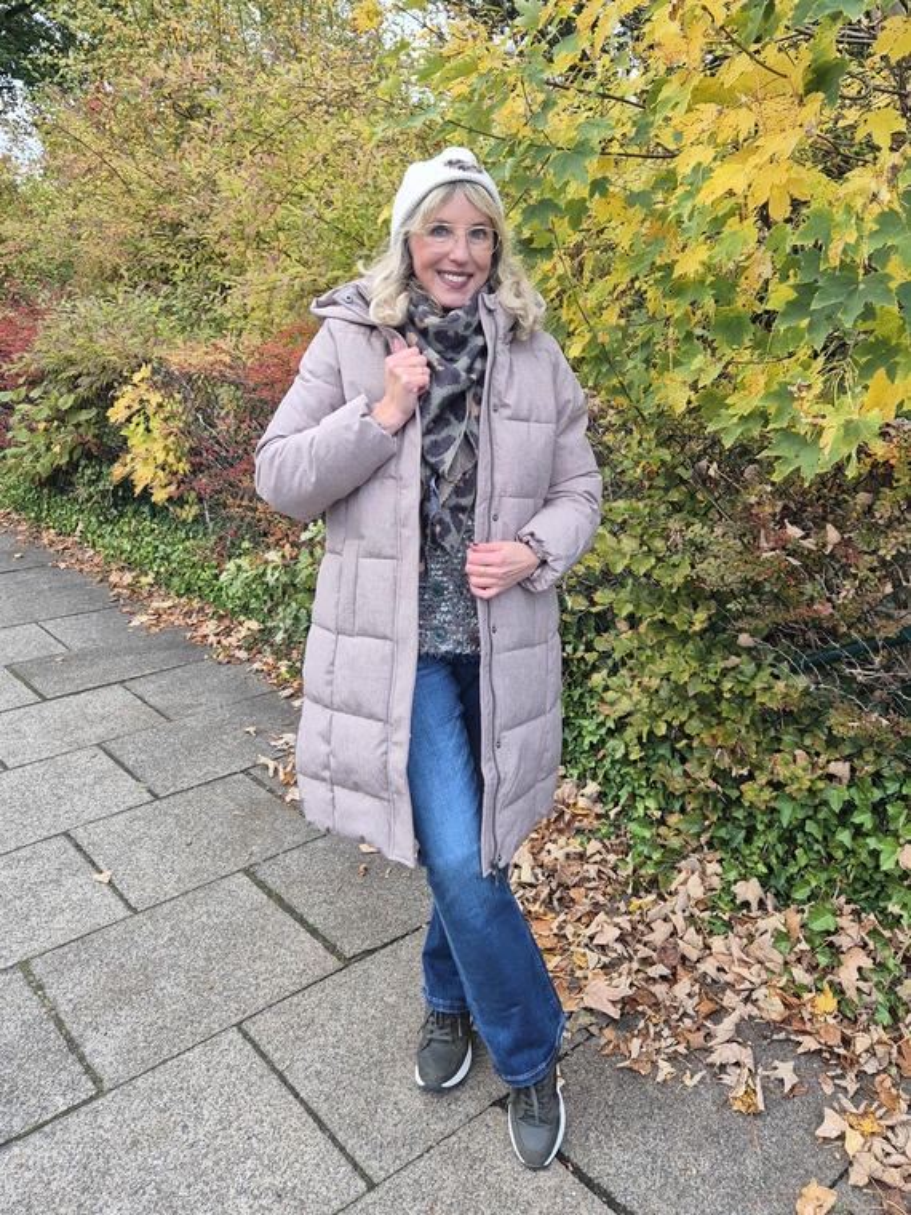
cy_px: 608
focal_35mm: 23
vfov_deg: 73.9
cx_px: 456
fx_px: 807
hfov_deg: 58.9
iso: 64
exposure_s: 1/180
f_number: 1.8
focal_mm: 5.4
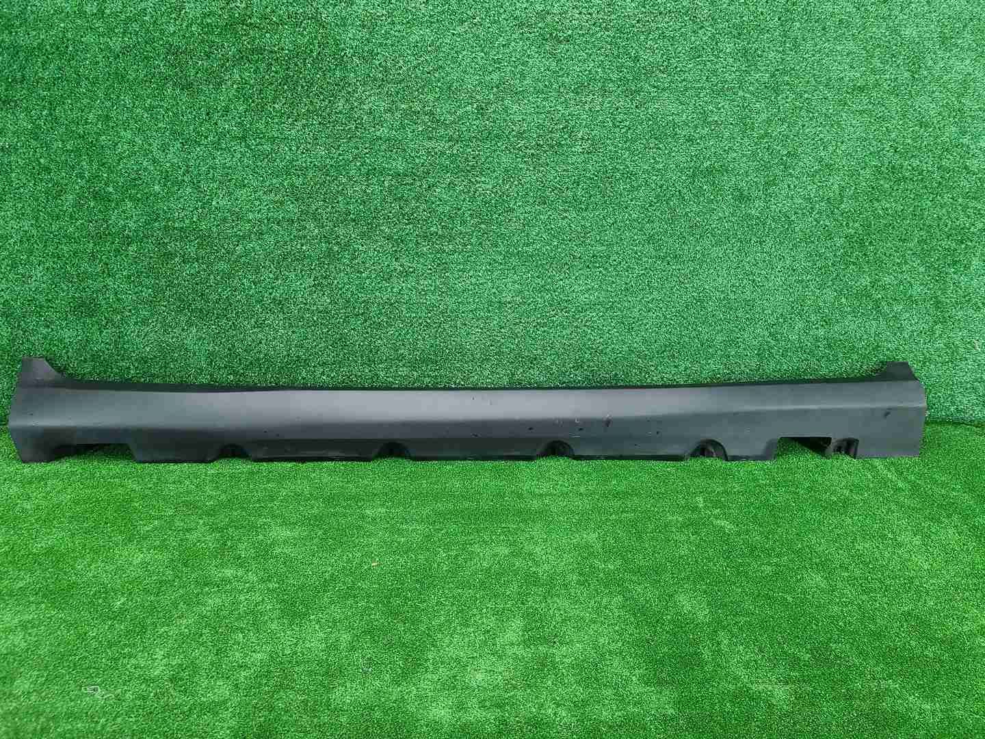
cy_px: 370
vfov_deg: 53.1
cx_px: 492
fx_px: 740
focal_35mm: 26
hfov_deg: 67.3
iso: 198
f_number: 1.8
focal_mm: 5.4
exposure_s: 1/50
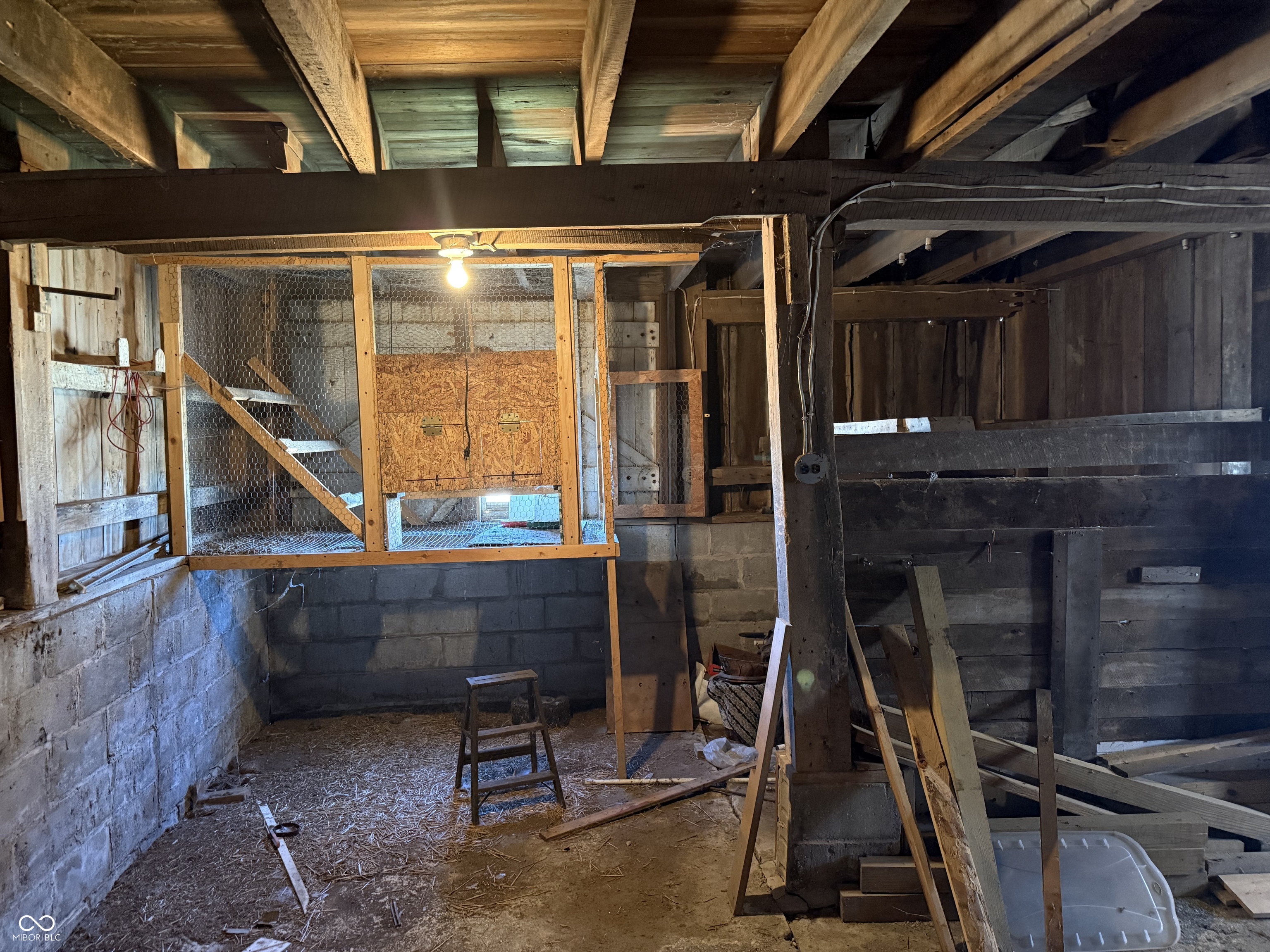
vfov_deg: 56.8
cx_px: 635
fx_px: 881
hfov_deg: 71.6
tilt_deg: -2.8
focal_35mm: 24
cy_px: 476
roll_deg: +1.6
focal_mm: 6.76
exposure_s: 1/40
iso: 800
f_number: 1.78
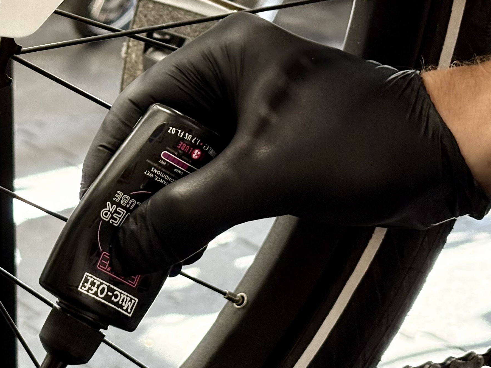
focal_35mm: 118
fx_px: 1674
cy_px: 251
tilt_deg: -22.6
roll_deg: +2.3
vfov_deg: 12.5
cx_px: -15
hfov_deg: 16.3
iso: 200
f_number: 1.6
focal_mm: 5.96
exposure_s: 1/33
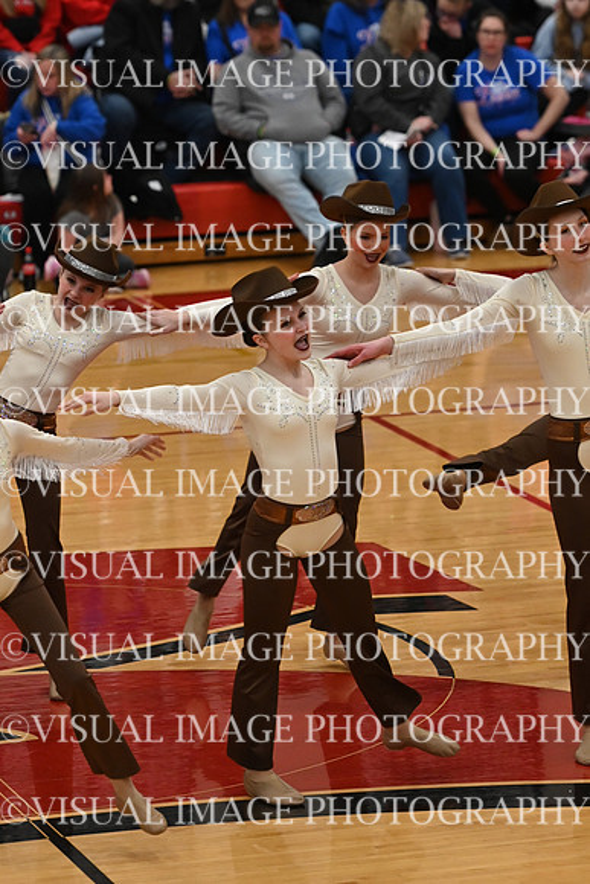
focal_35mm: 217
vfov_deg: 9.5
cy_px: 442
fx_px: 5331
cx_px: 295
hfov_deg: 6.3
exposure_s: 1/400
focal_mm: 145
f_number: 4
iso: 3200
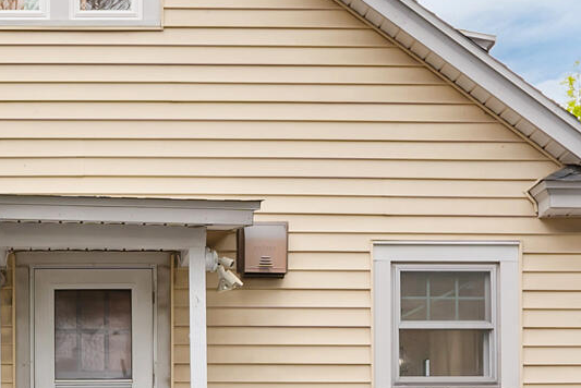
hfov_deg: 26.1
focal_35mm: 75
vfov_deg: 17.0
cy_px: 527
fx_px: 1211
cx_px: 61
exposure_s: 1/160
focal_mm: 16
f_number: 4.5
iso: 250
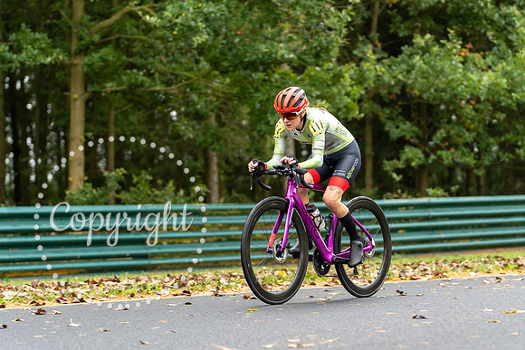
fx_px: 1915
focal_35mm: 131
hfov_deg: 15.6
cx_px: 322
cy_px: 175
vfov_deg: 10.4
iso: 1000
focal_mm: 107
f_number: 2.8
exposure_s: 1/1000
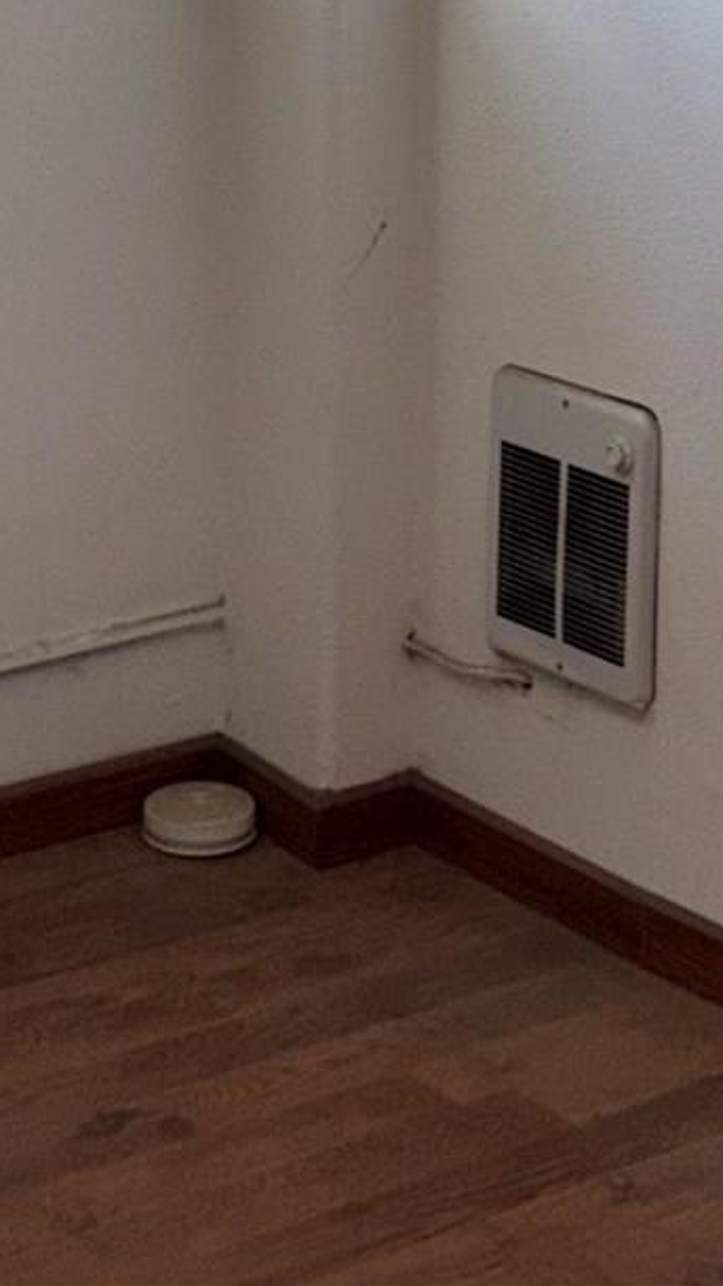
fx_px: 3648
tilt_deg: -2.1
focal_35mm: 107
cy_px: -346
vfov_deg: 18.7
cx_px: 333
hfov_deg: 11.3
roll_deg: -0.1
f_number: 1.6
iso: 80
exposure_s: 1/238
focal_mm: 5.96
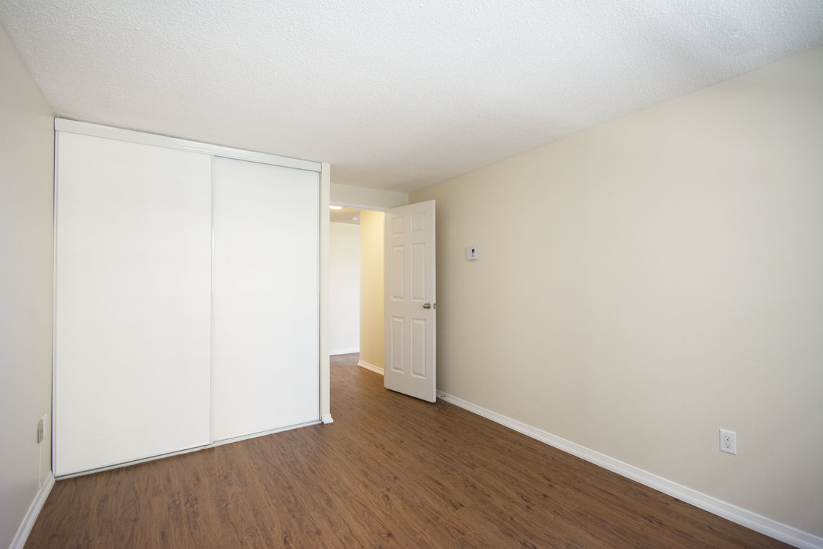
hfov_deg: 92.4
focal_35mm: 17
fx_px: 394
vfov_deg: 69.7
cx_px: 412
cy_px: 274
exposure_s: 1/50
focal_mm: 11.5
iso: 800
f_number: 8
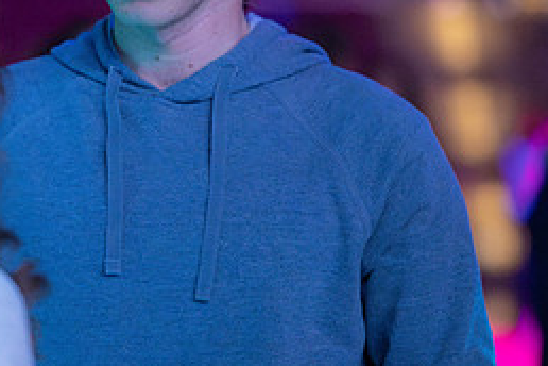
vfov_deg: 7.2
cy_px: 103
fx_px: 2907
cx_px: 96
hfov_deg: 10.7
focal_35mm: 191
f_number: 1.8
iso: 6400
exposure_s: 1/160
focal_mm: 85
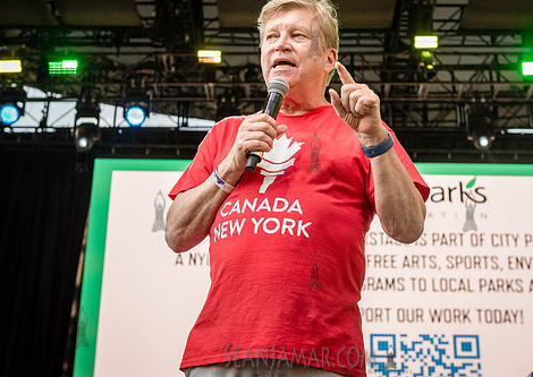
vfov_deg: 20.2
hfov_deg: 28.3
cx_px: 291
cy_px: 127
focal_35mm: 70
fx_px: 1057
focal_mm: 48
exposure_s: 1/2500
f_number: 4
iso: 2000
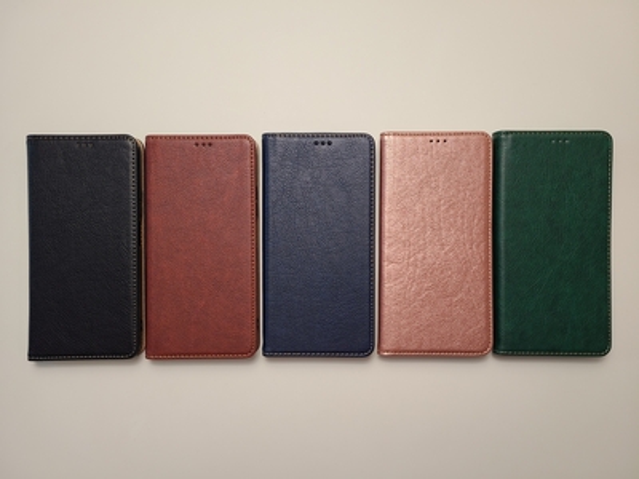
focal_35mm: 26
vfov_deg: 53.1
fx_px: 480
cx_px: 320
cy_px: 240
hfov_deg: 67.3
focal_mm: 5.4
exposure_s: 1/100
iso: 64
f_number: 1.8
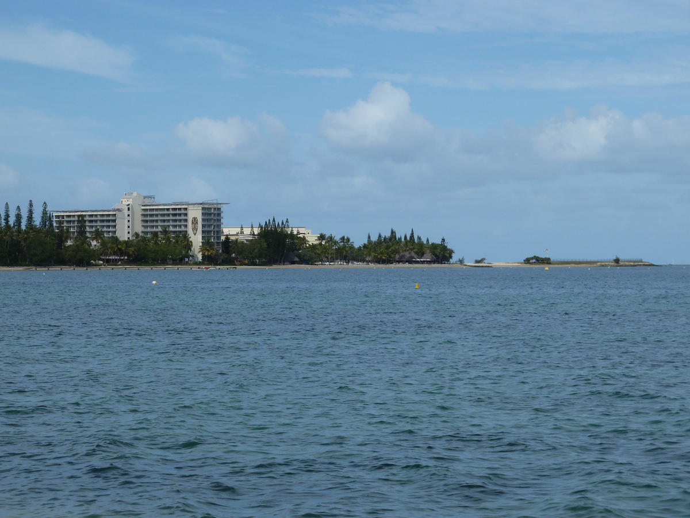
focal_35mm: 111
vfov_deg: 13.3
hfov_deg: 17.7
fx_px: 2213
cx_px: 345
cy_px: 259
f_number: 5.6
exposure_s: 1/640
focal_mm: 18.2
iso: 80
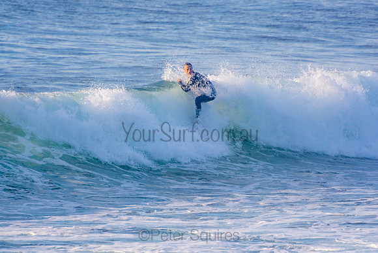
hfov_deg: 3.3
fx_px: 6525
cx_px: 189
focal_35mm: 621
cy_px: 126
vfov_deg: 2.2
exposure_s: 1/1250
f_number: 5.6
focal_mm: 400
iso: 360
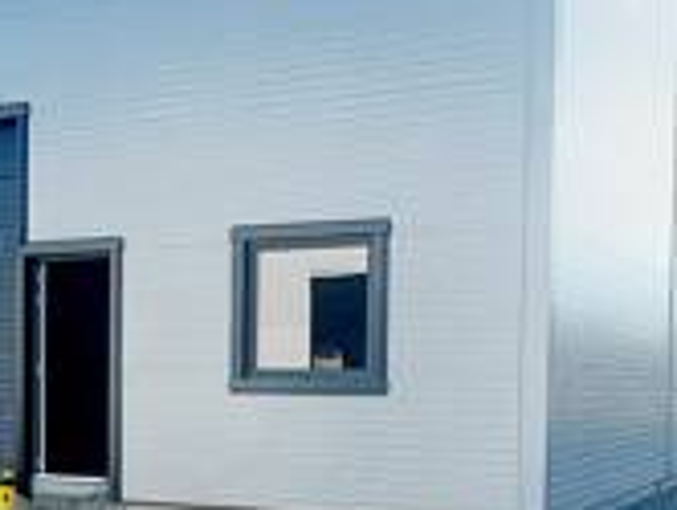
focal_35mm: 60
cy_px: 420
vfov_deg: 24.0
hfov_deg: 31.5
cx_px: 159
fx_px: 1175
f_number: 2.2
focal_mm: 1.74
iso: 50
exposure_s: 1/781
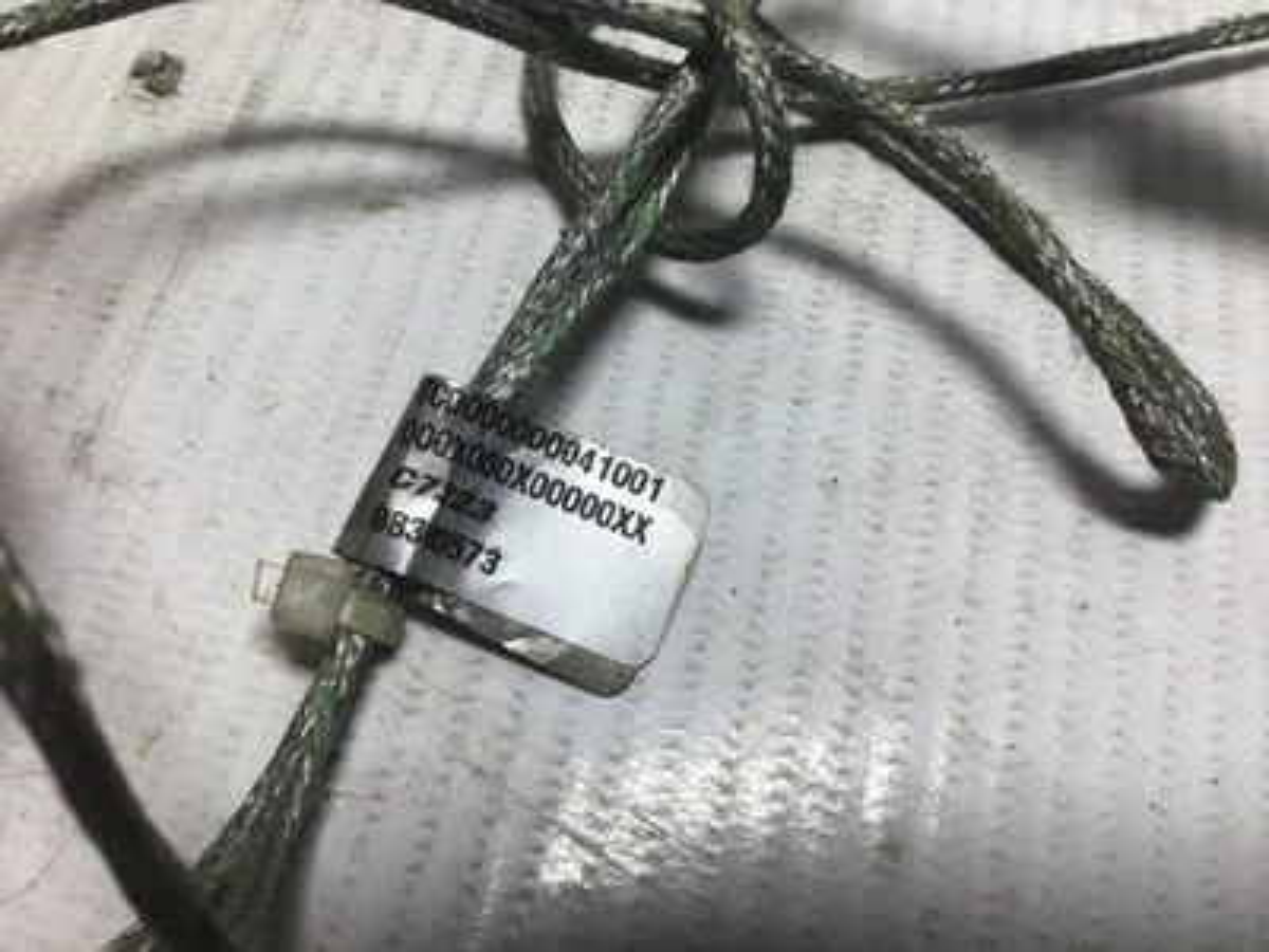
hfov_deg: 58.4
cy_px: 476
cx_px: 634
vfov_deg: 45.4
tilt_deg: -62.6
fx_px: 1136
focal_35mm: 31
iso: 25
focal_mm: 3.3
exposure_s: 1/146
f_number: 2.4
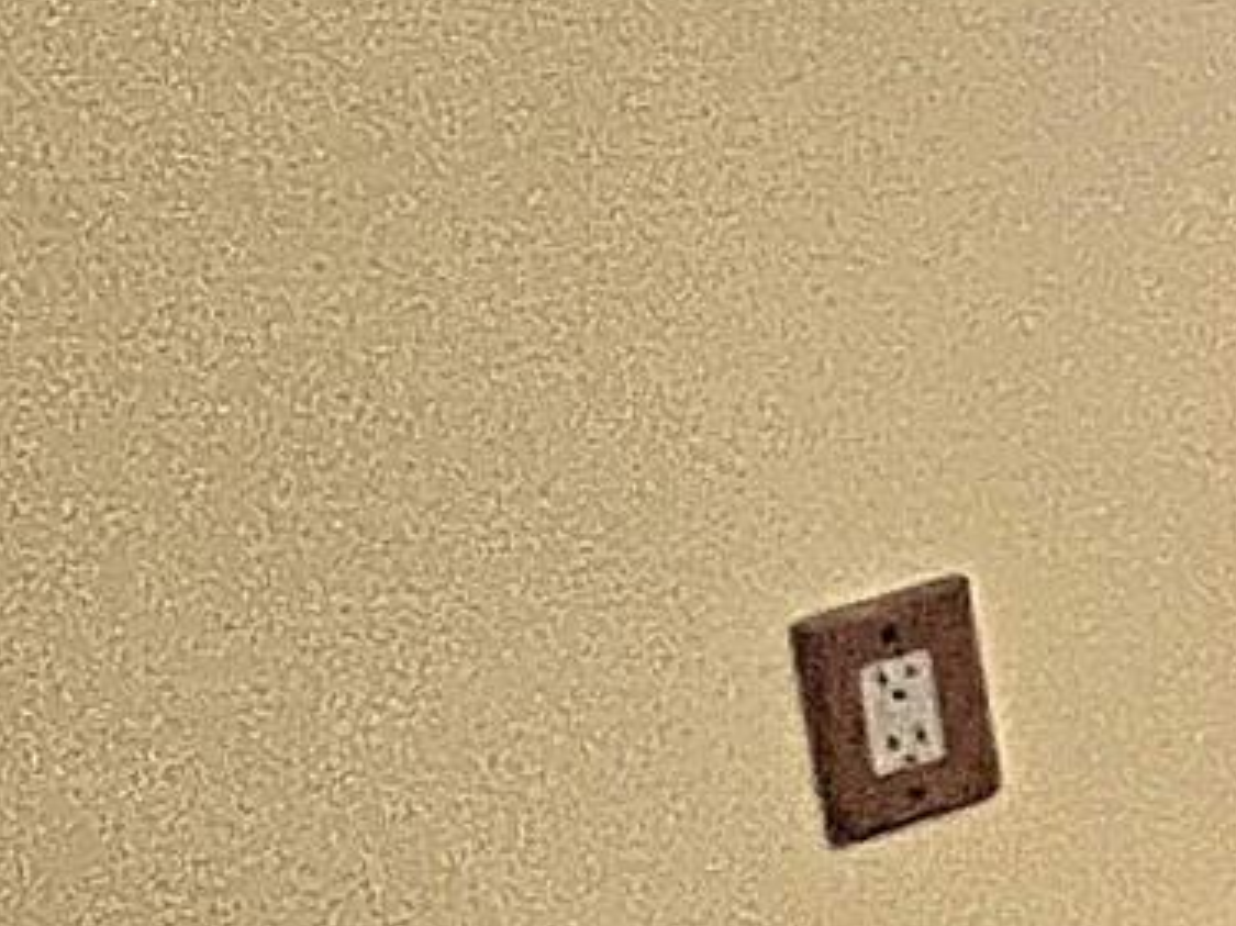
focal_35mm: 104
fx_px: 3712
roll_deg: -0.9
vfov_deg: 13.6
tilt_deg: -16.7
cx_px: 3883
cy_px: -346
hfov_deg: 10.8
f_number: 1.8
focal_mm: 1.57
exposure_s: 1/60
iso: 250
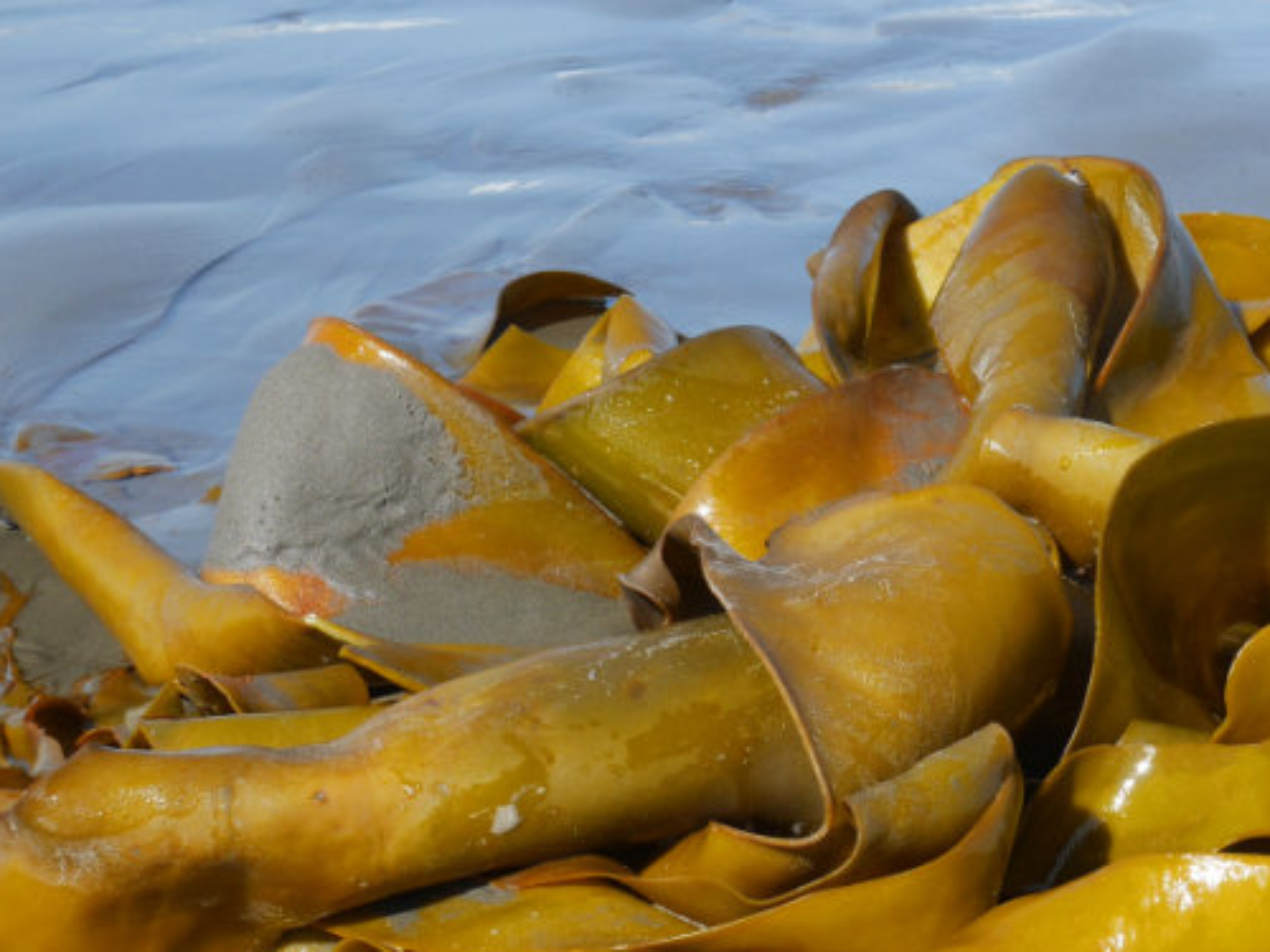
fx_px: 3229
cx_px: 902
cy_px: 579
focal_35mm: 88
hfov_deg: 22.1
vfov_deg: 16.8
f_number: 8
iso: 200
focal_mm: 22
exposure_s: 1/320
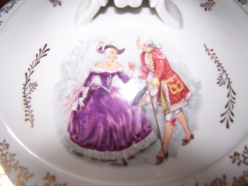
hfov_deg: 49.0
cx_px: 124
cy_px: 93
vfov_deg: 37.7
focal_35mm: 38
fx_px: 272
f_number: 2.8
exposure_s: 1/60
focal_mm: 6.3
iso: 140
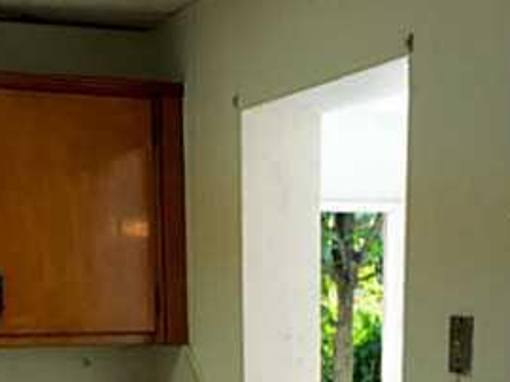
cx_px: 263
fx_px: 1266
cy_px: 531
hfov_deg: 22.8
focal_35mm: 86
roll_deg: +0.0
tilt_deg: -10.9
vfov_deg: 16.0
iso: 32
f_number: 2.2
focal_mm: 4.15
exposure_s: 1/176
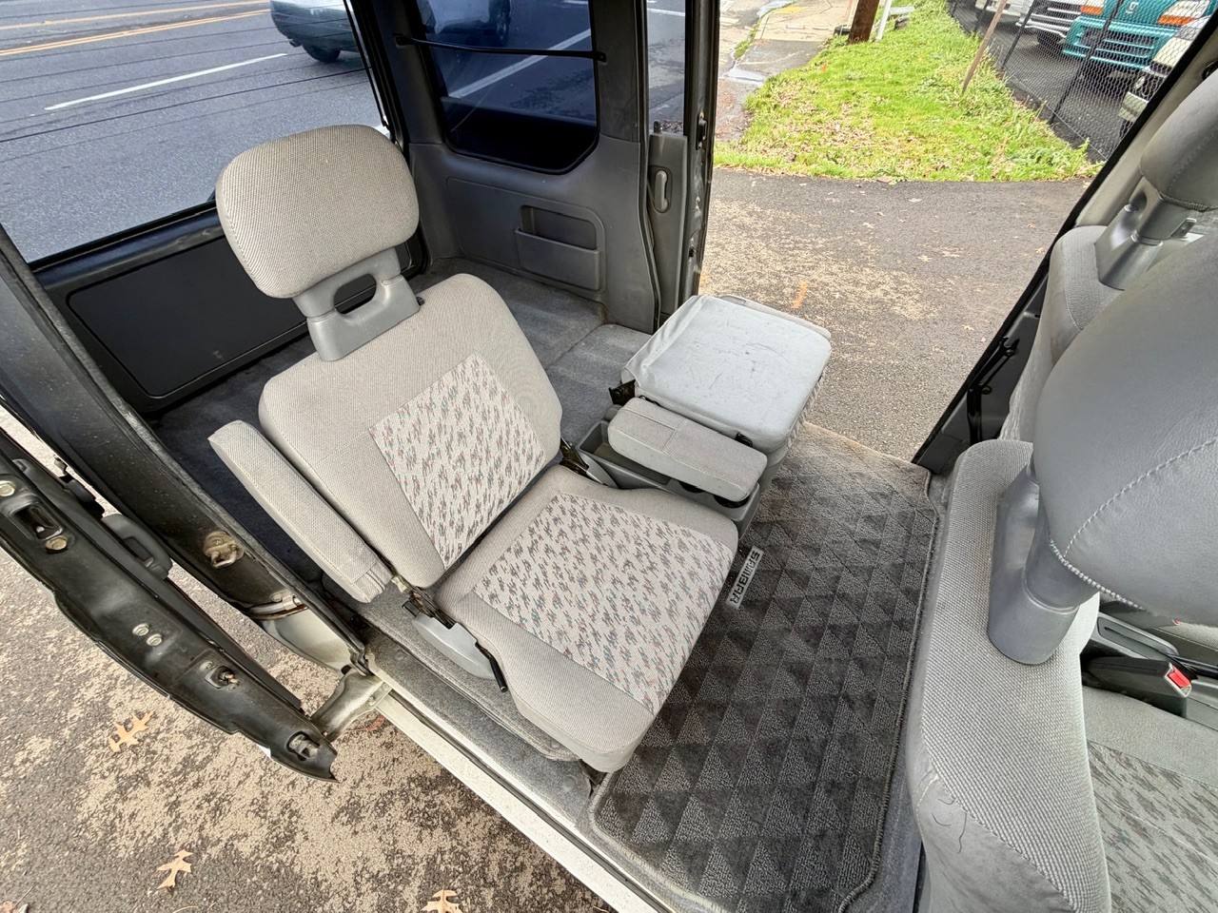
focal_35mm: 14
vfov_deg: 85.7
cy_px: 456
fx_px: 493
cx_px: 609
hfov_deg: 102.1
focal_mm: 2.22
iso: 64
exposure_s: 1/121
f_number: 2.2
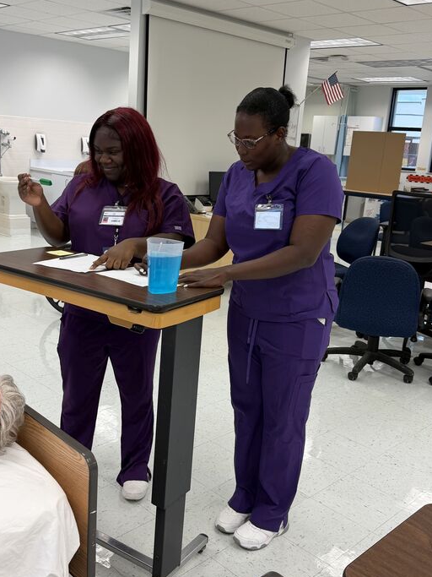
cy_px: 277
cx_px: 206
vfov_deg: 51.3
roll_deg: -3.4
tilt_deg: -12.8
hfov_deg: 39.6
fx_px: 599
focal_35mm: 36
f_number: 1.78
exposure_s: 1/120
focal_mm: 6.76
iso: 80
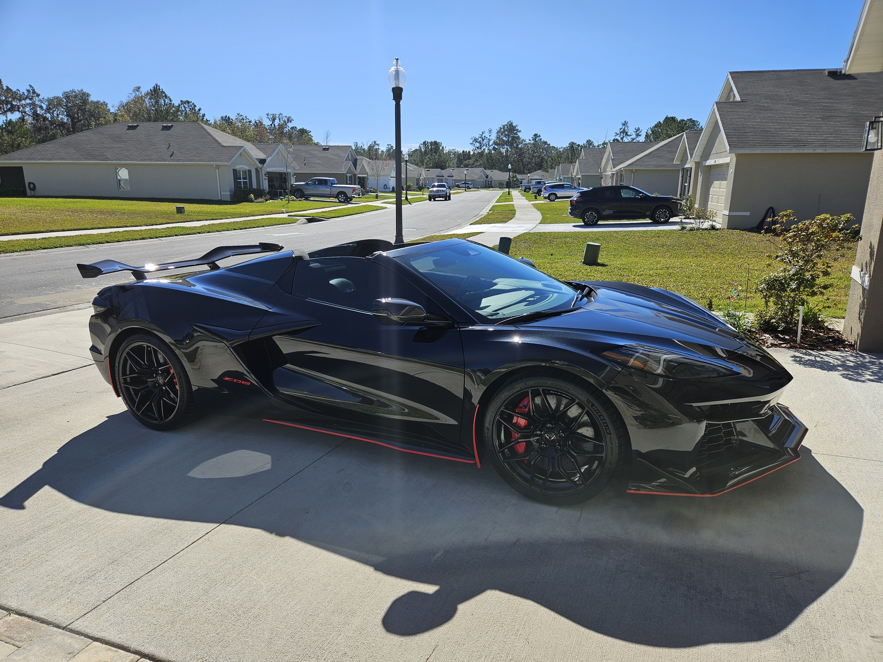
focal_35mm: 23
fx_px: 587
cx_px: 442
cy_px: 331
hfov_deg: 73.9
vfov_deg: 58.9
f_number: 1.8
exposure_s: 1/2116
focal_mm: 5.4
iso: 25
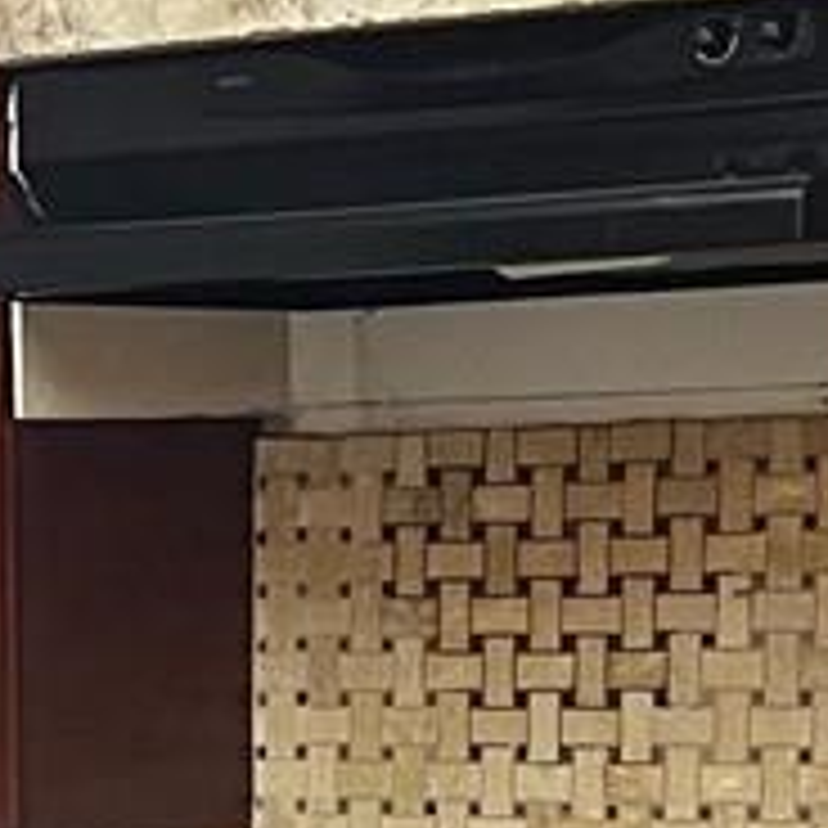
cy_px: 1498
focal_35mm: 200
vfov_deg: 8.4
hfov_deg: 8.6
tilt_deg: -10.9
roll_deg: +1.1
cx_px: -194
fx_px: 5412
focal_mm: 5.7
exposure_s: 1/60
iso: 160
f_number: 1.5
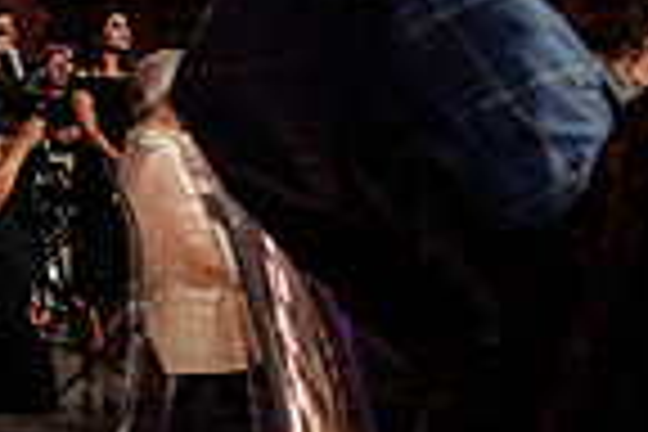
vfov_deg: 12.3
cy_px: 236
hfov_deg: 15.8
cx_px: -500
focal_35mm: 111
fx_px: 1998
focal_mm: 25.5
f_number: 4
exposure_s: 1/40
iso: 500
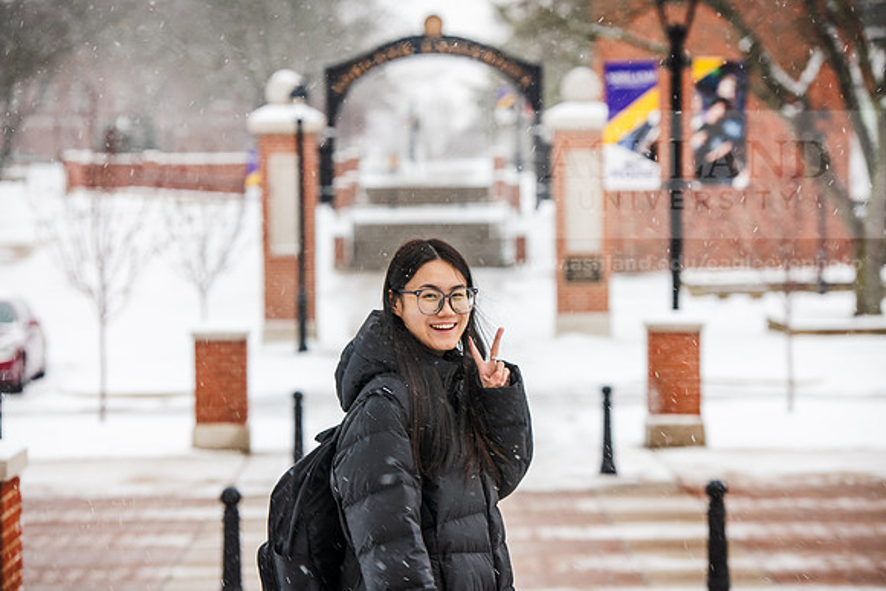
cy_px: 296
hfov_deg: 18.6
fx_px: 2708
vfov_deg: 12.5
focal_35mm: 110
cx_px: 443
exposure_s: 1/200
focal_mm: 110
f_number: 4.5
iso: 320
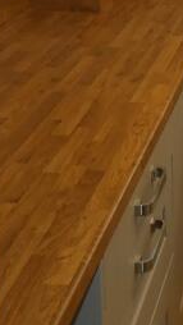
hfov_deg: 13.3
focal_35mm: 88
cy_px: 0
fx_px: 759
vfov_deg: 23.2
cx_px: 235
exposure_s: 1/60
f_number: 2.8
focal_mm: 3.6
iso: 160
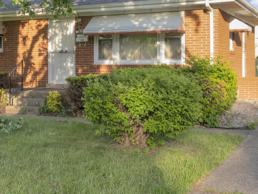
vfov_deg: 24.6
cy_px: 51
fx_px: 440
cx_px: 58
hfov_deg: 32.0
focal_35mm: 59
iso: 160
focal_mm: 34
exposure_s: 1/250
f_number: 4
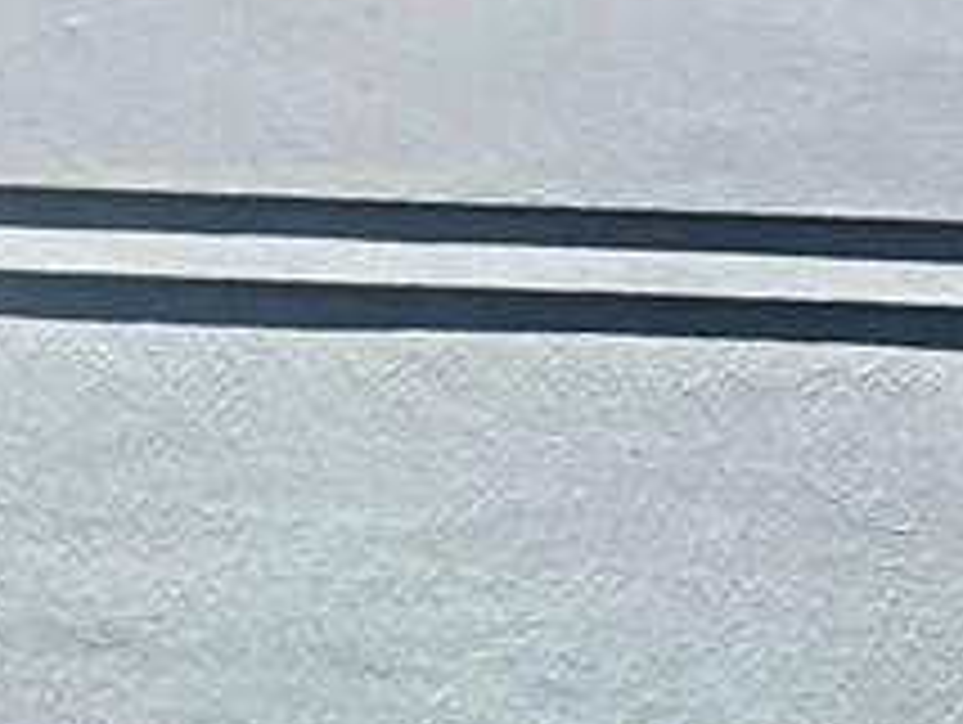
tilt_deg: -7.9
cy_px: 1475
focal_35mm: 194
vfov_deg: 7.4
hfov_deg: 7.9
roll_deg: -2.4
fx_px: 5403
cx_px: -2408
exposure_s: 1/5319
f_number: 1.5
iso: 50
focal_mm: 5.7
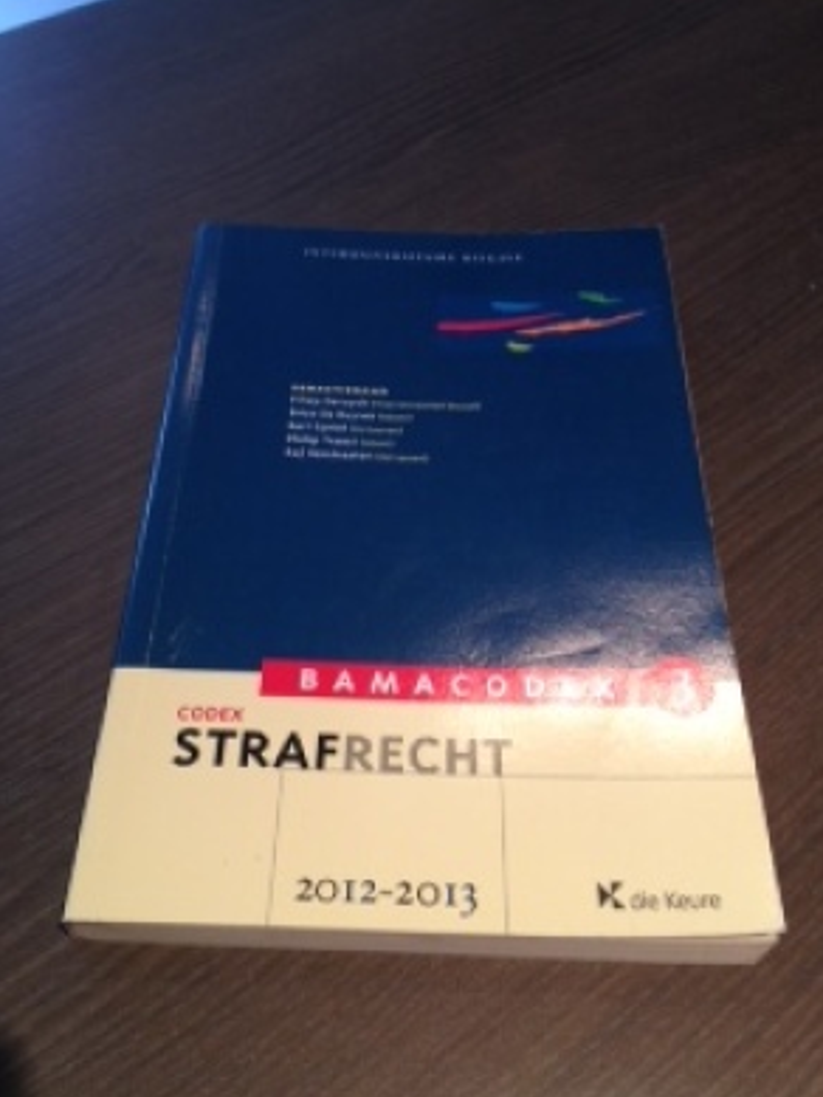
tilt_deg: -53.8
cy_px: 556
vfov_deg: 51.3
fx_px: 1141
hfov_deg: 39.7
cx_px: 417
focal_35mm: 36
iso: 64
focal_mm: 4.28
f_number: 2.4
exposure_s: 1/20
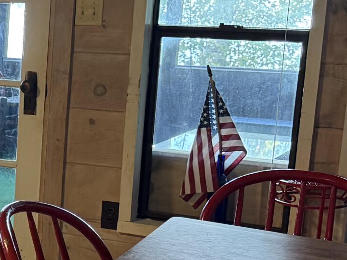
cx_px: -174
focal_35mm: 100
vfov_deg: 14.7
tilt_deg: -13.0
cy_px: 195
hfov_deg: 17.6
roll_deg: -0.3
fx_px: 1002
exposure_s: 1/60
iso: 320
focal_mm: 6.76
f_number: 1.78
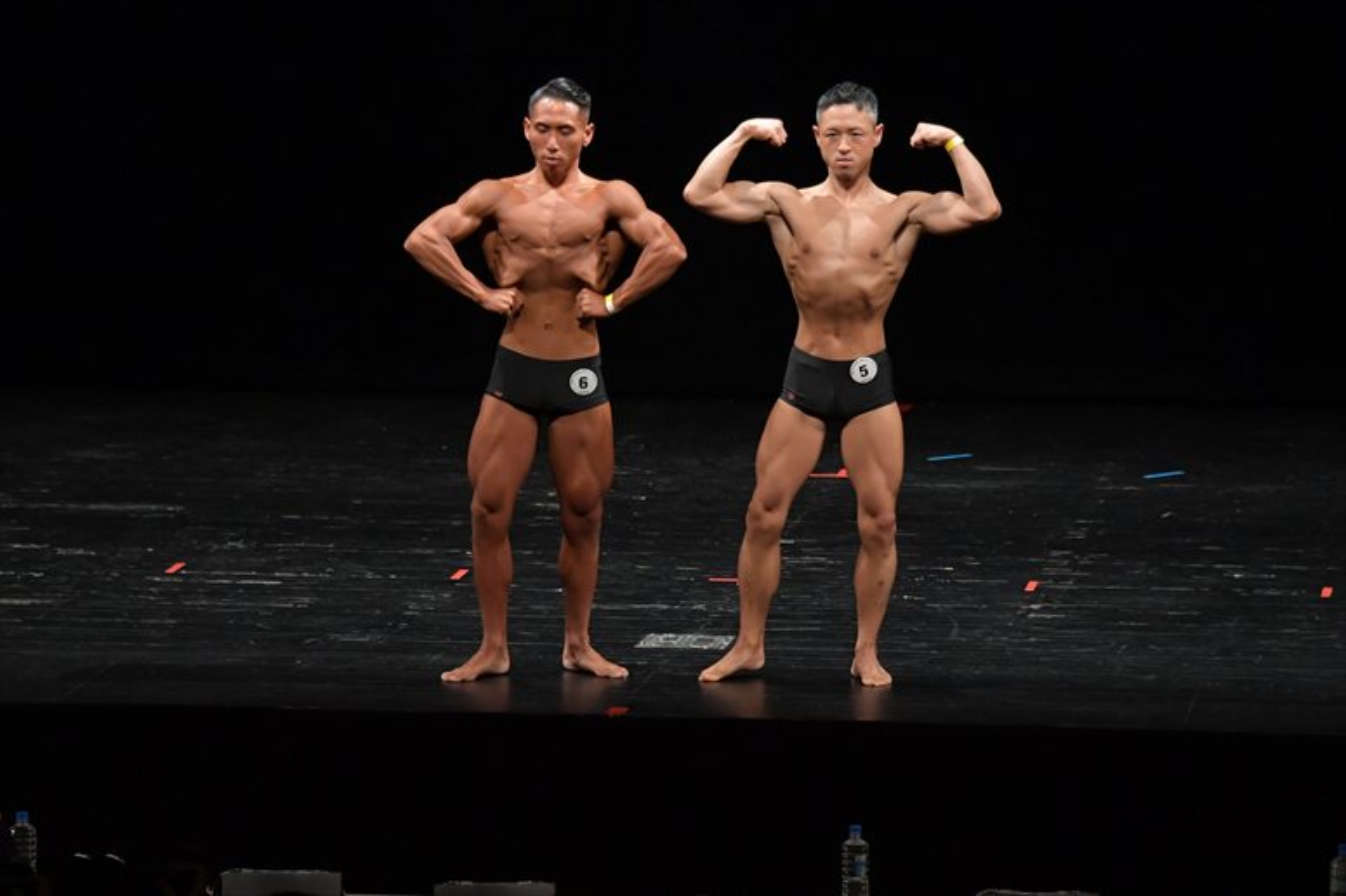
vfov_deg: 6.8
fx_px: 7549
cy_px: 448
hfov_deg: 10.2
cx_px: 673
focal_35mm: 202
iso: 3200
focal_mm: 135
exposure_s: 1/400
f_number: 5.6
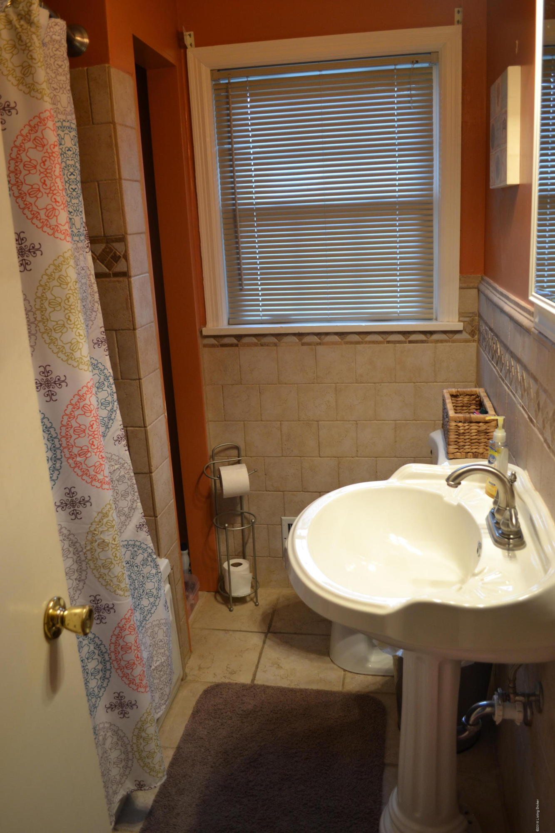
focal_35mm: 27
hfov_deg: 47.9
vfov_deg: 67.4
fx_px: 624
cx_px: 278
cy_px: 416
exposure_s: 1/15
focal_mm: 18
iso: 400
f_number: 3.5
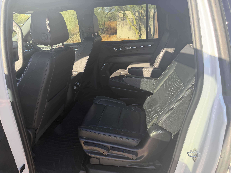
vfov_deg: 56.8
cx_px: 116
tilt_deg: -18.1
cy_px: 86
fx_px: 160
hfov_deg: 71.6
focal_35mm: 24
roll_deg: +3.1
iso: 80
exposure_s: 1/376
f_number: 1.78
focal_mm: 6.76
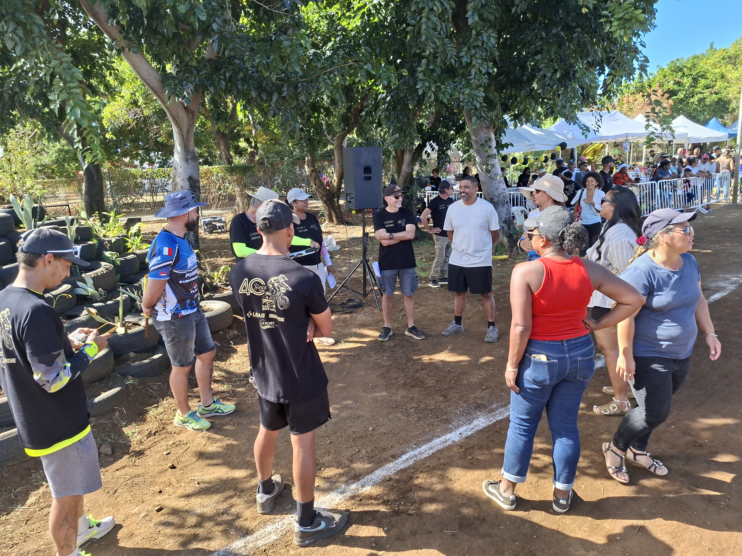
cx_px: 371
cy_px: 278
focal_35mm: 23
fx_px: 493
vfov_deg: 58.9
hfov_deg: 73.9
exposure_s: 1/507
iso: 50
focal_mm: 5.54
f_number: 1.8
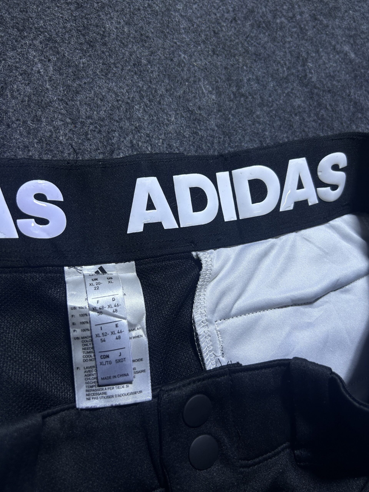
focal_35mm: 26
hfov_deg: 53.1
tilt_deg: -49.4
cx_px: 184
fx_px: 370
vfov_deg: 67.3
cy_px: 246
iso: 40
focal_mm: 5.7
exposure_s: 1/100
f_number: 1.5
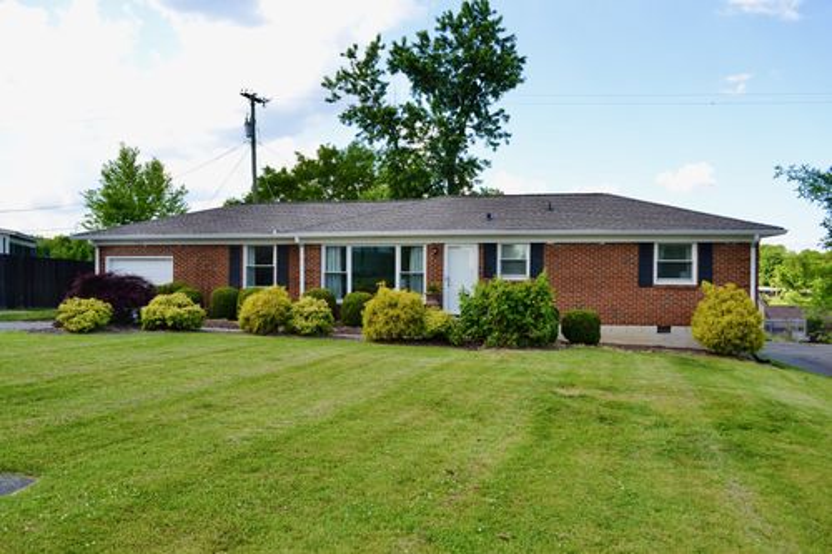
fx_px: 762
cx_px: 416
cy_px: 277
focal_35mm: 33
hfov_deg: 57.2
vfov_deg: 39.9
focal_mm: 22
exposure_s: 1/200
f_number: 6.3
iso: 100
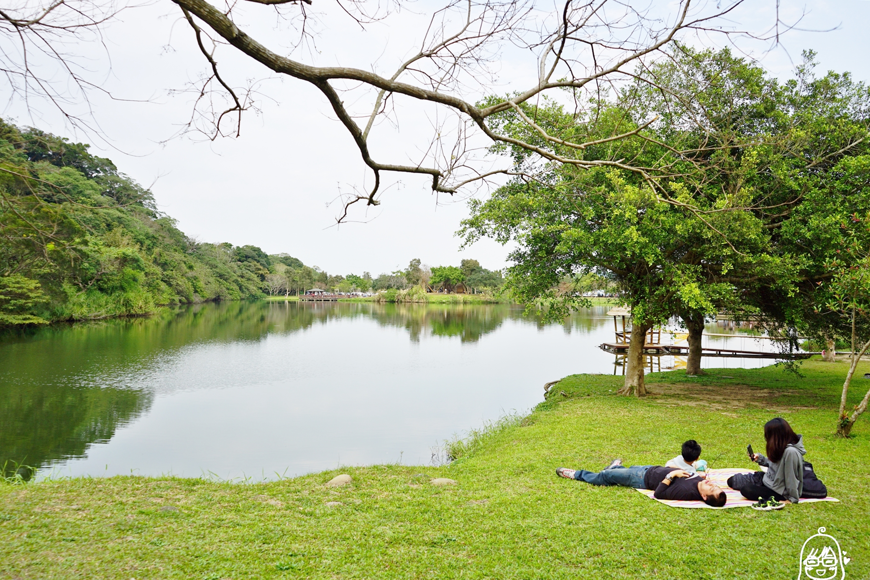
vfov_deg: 46.4
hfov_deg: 65.5
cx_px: 435
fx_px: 677
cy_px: 290
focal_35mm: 28
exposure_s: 1/320
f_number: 4.5
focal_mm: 28
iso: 100
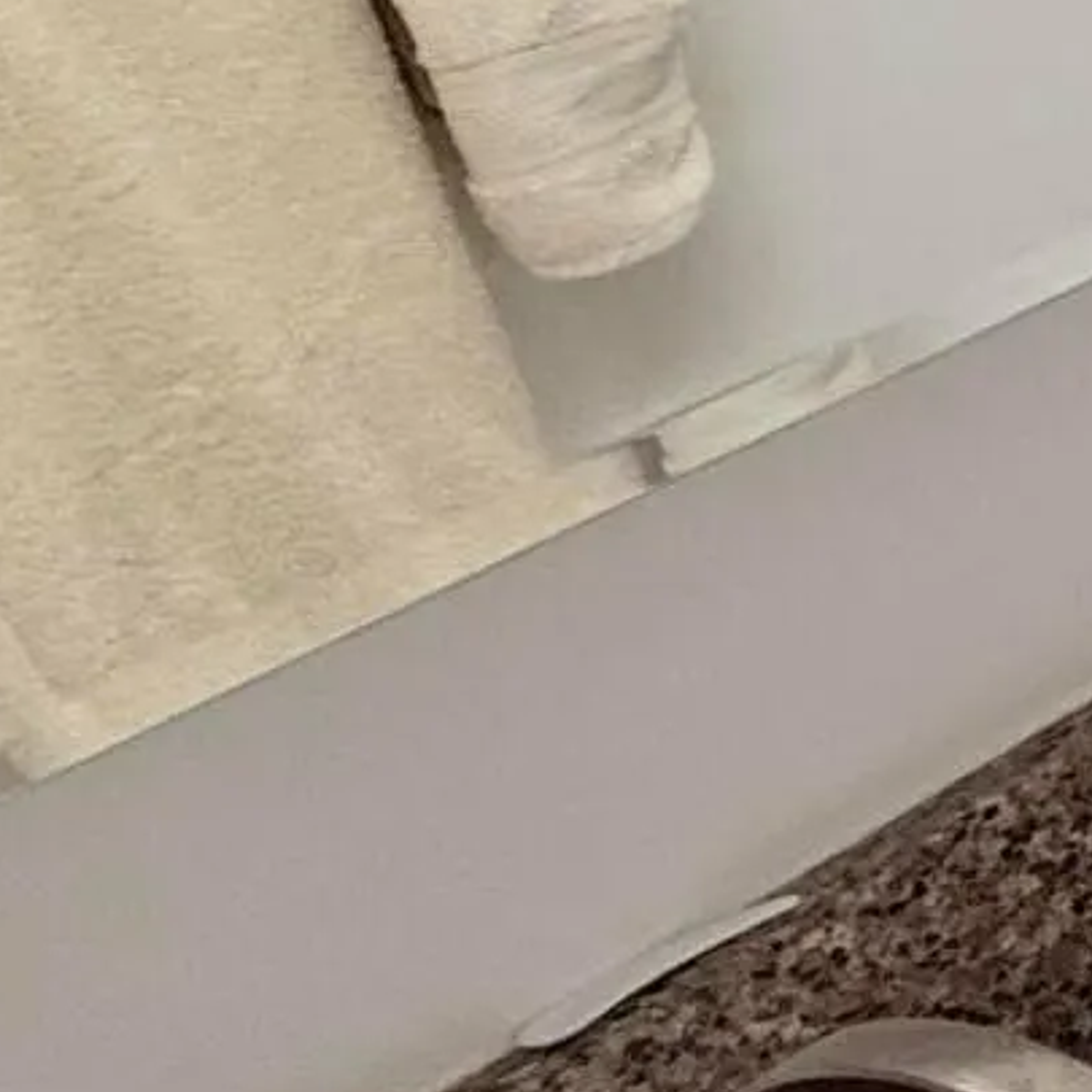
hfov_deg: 10.1
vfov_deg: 18.8
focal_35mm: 88
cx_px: 3672
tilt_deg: -19.1
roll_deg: +2.6
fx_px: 3141
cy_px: -151
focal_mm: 2.22
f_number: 2.2
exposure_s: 1/120
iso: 125
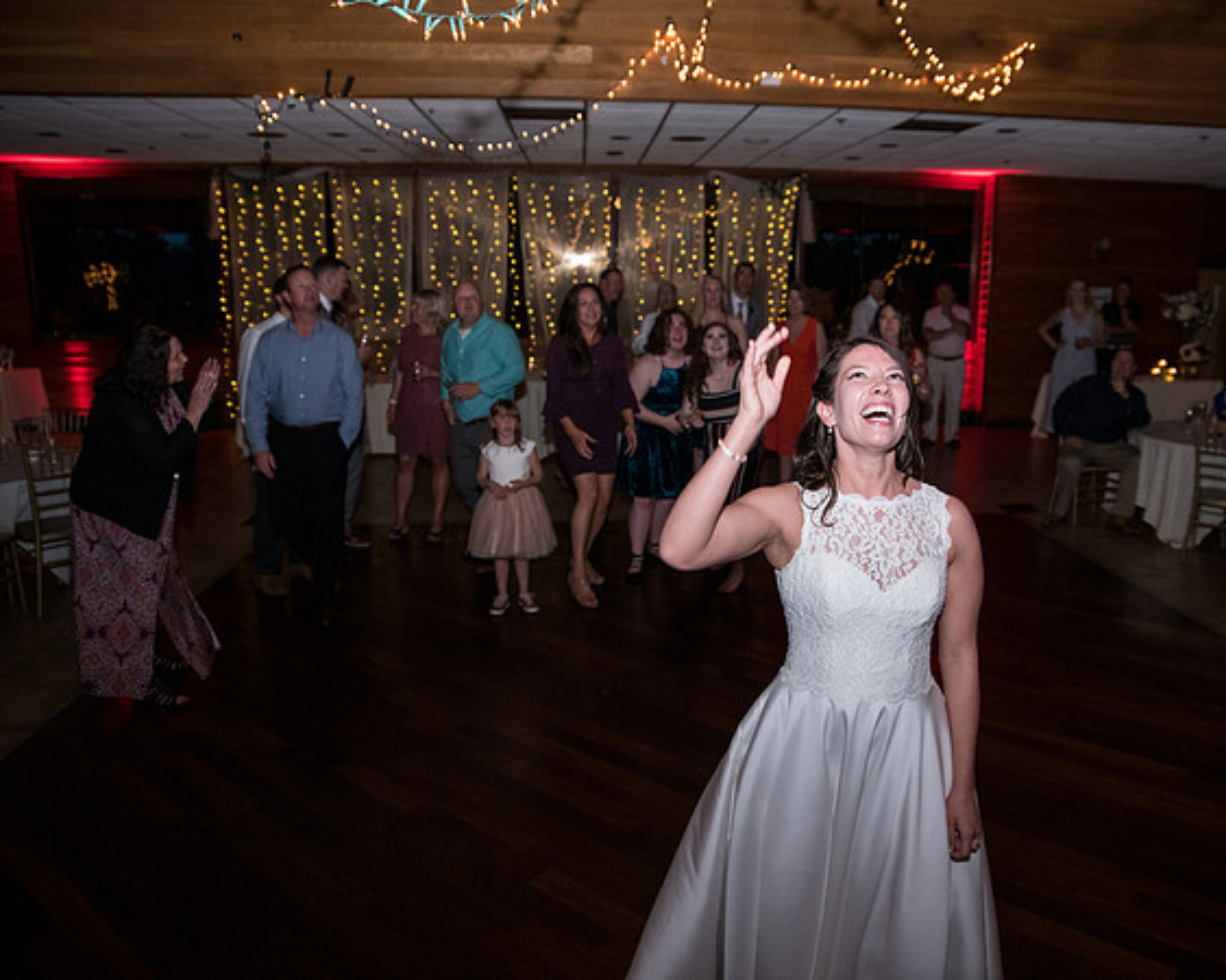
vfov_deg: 53.1
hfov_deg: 63.8
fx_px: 980
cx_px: 692
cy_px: 490
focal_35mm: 27
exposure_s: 1/320
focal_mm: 24
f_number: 3.5
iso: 1600
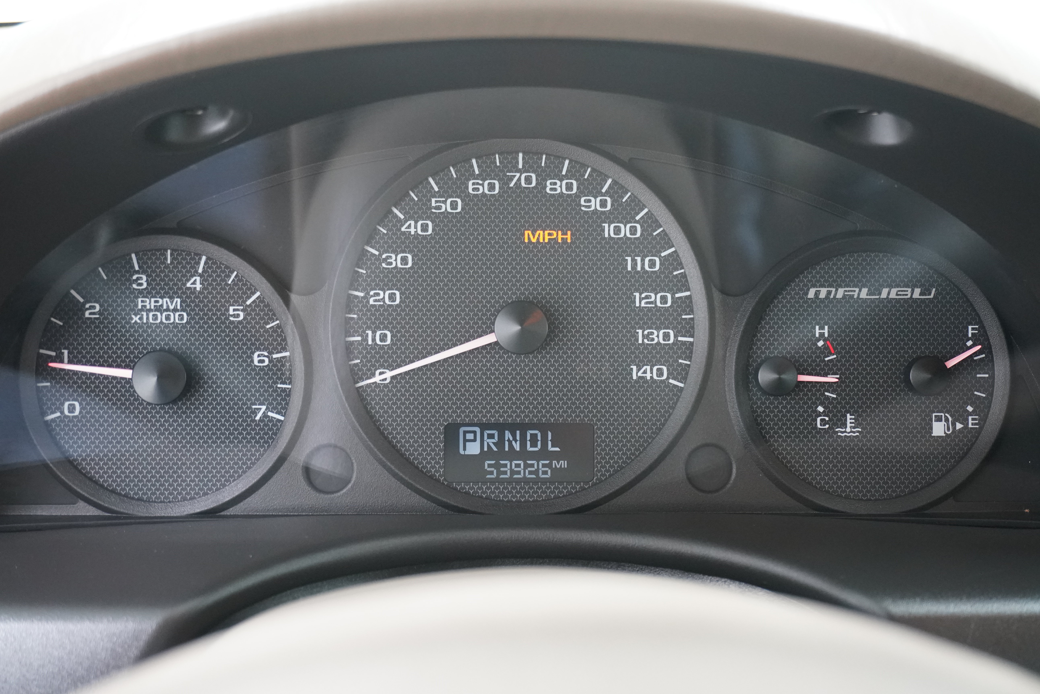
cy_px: 347
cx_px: 520
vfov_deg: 31.2
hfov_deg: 45.4
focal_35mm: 43
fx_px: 1242
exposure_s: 1/60
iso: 3200
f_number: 4.5
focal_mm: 29
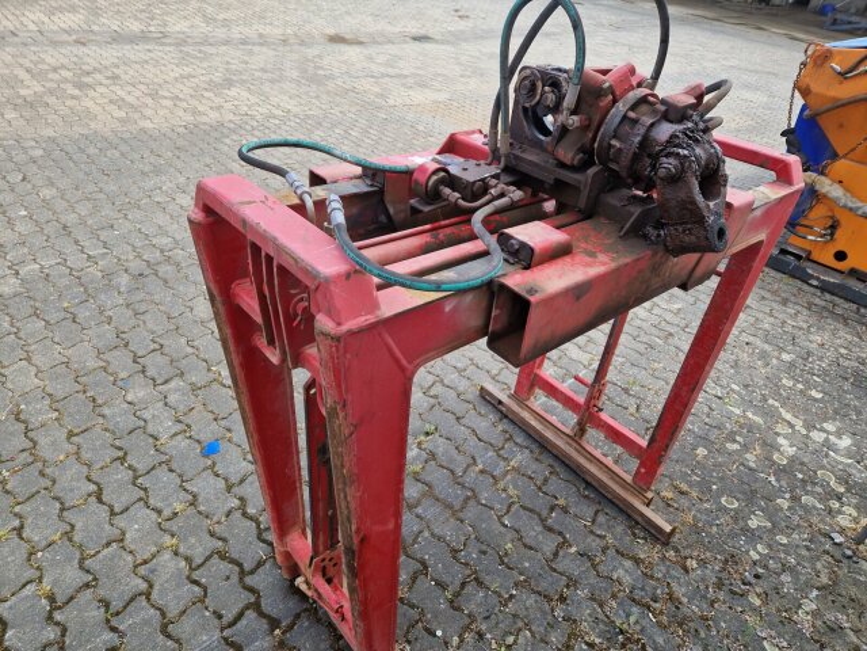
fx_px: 576
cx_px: 434
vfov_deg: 58.9
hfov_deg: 73.9
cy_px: 326
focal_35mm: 23
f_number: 1.8
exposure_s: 1/438
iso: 50
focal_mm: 5.4
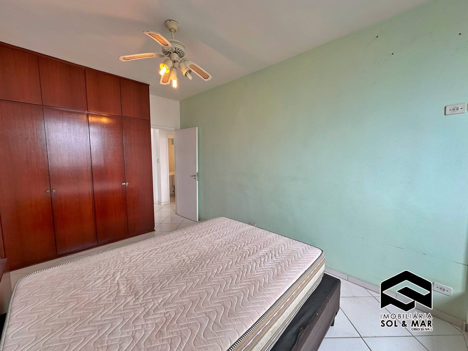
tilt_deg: -5.8
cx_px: 234
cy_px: 176
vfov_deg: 85.7
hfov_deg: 102.1
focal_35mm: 14
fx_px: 189
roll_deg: -0.2
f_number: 2.2
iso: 50
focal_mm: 2.22
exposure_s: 1/99
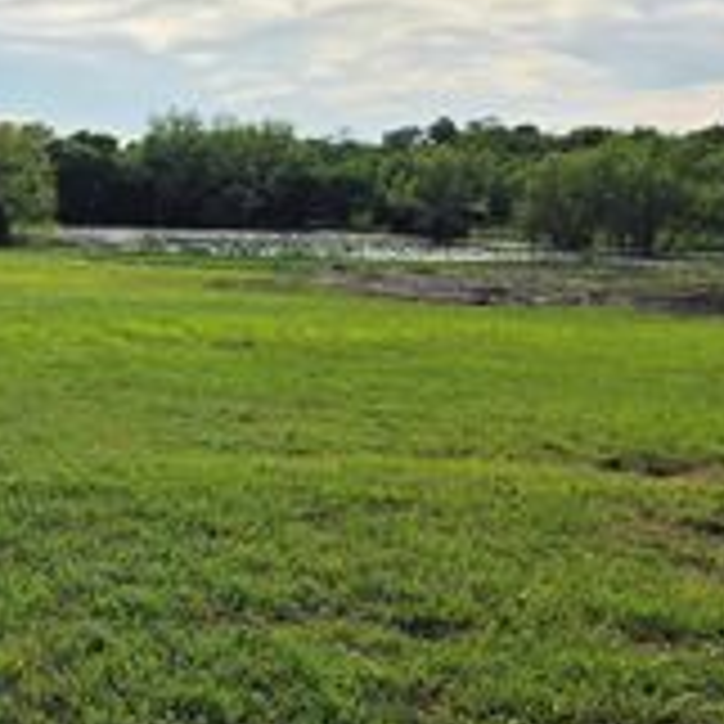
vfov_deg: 27.3
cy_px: 358
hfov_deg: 25.6
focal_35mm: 63
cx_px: -40
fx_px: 1491
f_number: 1.7
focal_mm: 6.25
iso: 50
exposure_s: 1/10000
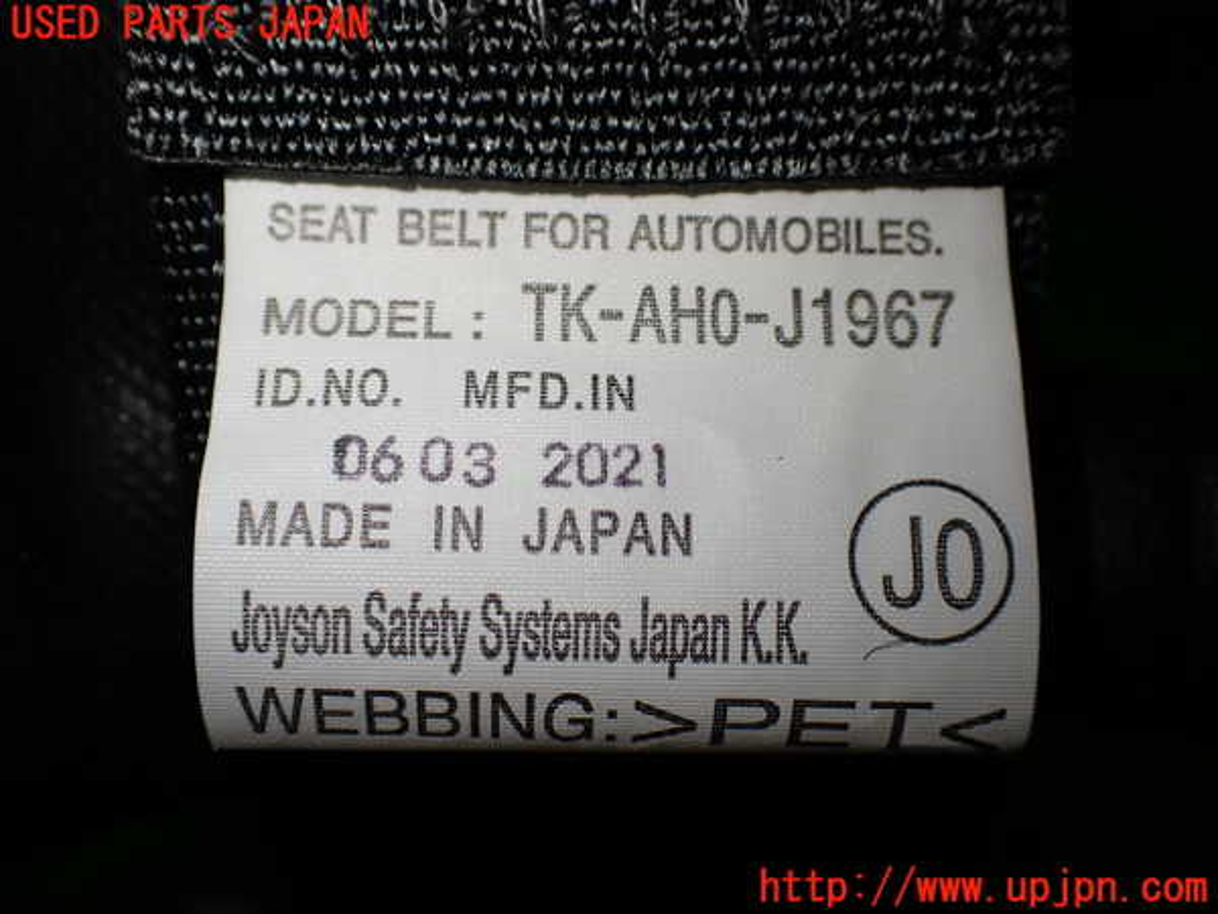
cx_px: 609
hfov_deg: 51.4
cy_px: 457
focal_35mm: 36
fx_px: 1267
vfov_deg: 39.7
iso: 100
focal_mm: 6.37
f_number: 2.5
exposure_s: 1/160
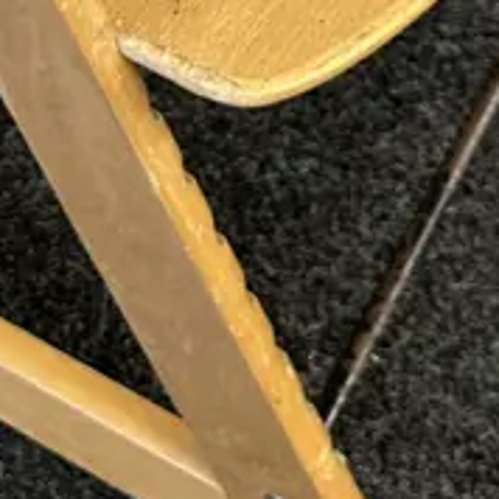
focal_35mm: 122
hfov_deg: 14.3
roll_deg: +0.7
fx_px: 1990
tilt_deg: -43.6
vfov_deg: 12.9
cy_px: -404
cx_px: 160
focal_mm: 6.86
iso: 160
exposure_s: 1/50
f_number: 1.78
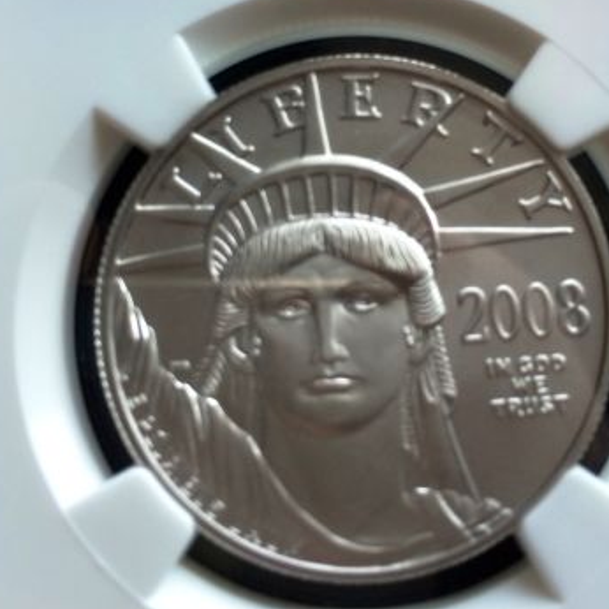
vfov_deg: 36.1
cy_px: 167
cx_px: 371
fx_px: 916
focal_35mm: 46
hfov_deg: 36.6
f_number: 2.2
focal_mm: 4.12
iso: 40
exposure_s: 1/30
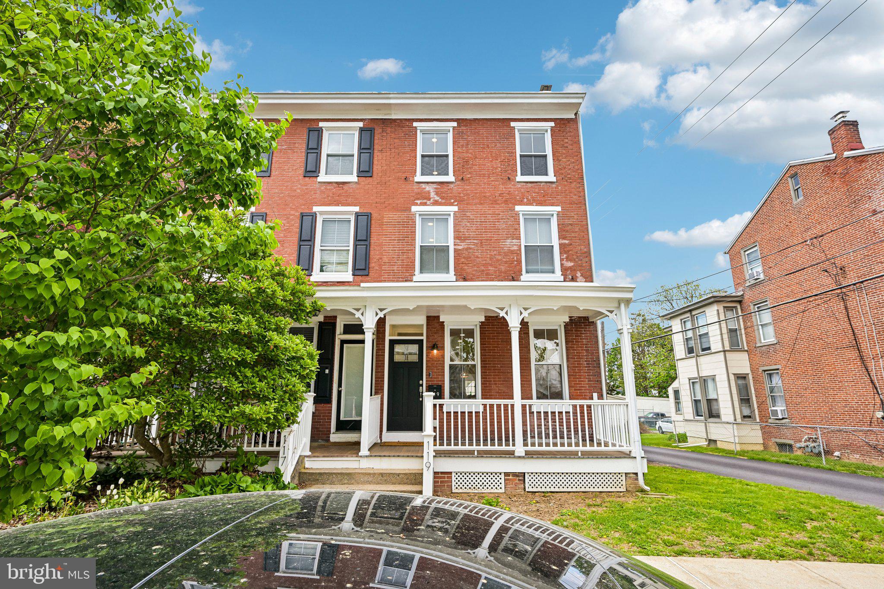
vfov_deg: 67.4
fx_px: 442
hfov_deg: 90.0
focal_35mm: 18
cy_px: 294
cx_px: 442
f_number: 8
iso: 100
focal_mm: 18
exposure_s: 1/80
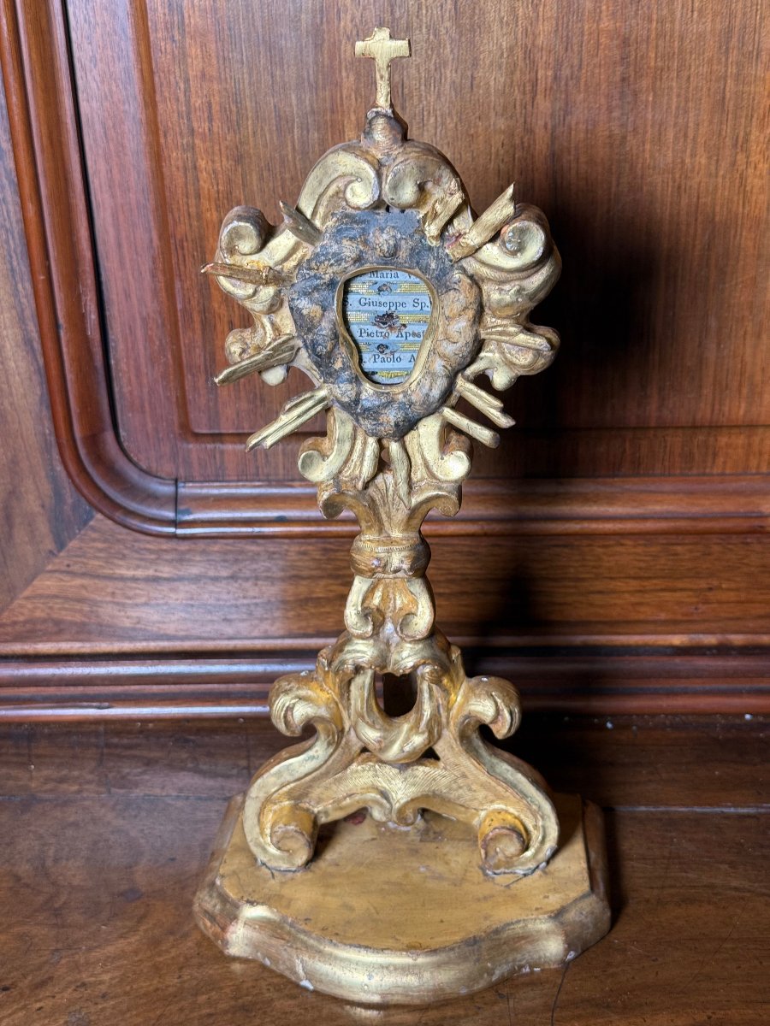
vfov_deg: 39.7
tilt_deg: -24.3
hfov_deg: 30.3
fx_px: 1424
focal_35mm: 48
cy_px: 513
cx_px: 385
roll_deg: +1.9
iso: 80
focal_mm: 6.76
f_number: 1.78
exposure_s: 1/104
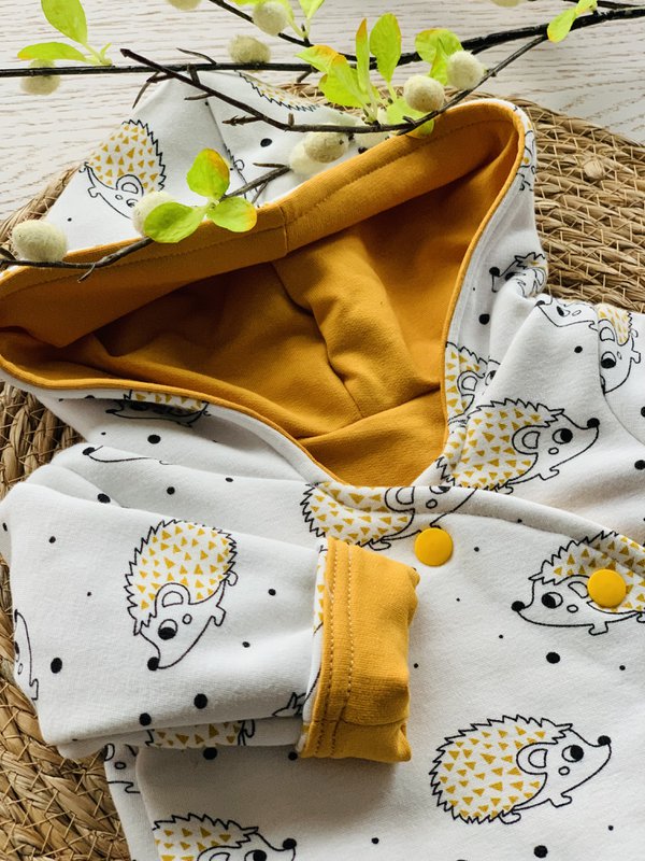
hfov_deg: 28.0
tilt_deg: -55.7
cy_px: 430
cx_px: 322
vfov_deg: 36.8
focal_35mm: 52
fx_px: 1292
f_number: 2.4
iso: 200
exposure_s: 1/60
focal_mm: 6
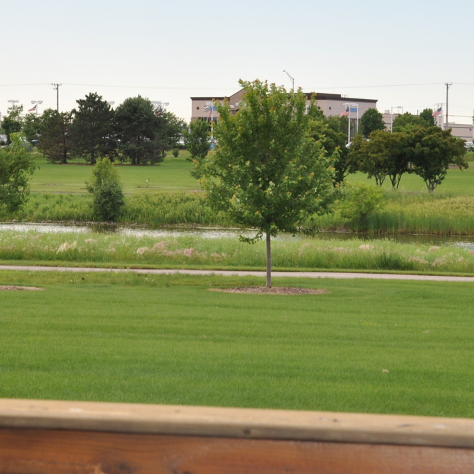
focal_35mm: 106
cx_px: 293
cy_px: 162
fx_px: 1642
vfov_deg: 16.4
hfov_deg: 16.4
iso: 200
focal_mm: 35
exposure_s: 1/200
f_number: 8
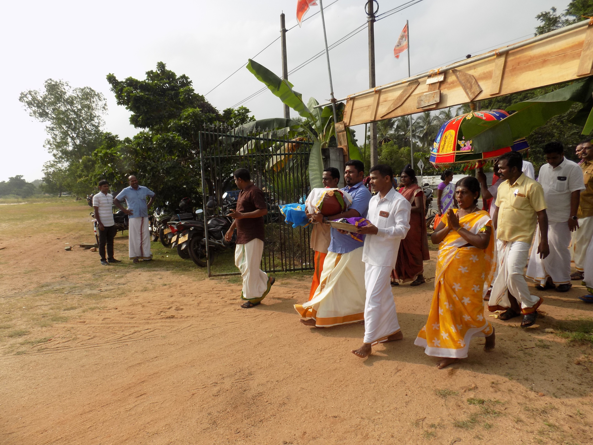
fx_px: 394
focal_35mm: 23
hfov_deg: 73.9
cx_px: 296
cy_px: 222
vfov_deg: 58.9
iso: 80
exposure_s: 1/1250
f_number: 3.1
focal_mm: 4
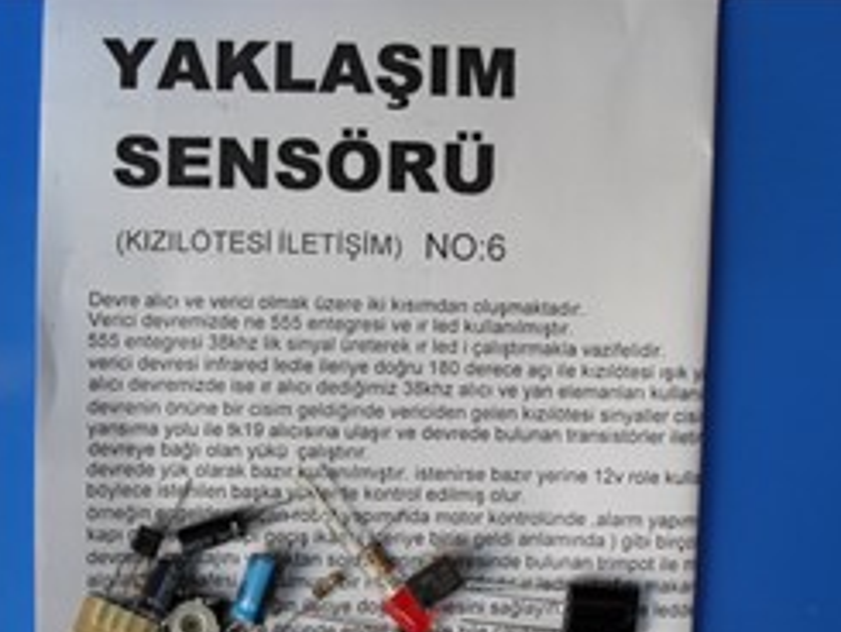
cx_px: 326
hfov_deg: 38.0
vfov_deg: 28.8
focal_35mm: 50
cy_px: 443
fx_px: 1215
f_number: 3.2
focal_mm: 6.3
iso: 100
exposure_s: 1/45
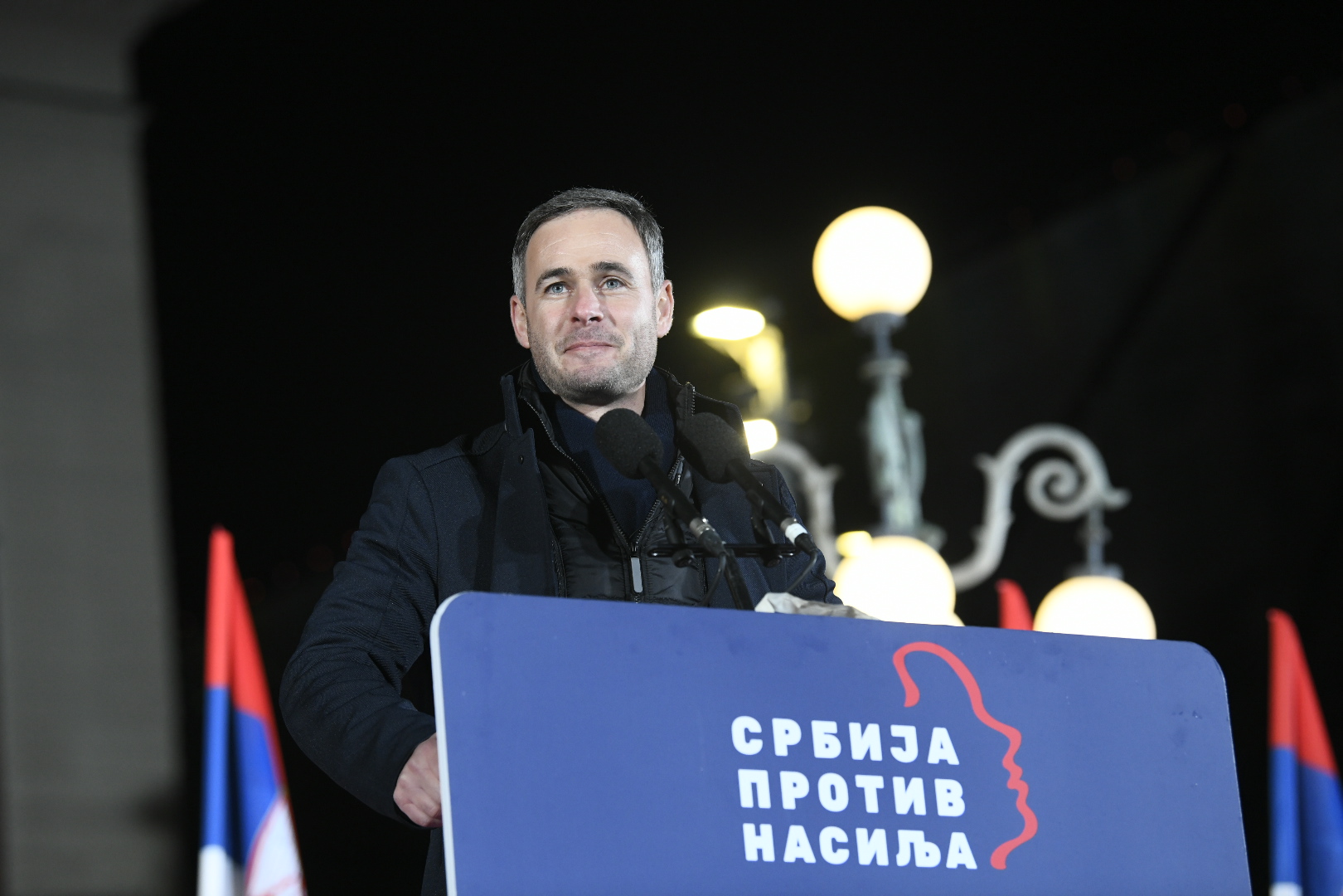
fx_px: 4849
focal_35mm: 130
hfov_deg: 15.8
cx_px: 672
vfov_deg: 10.5
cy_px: 448
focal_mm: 130
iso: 2000
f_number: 4
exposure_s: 1/500
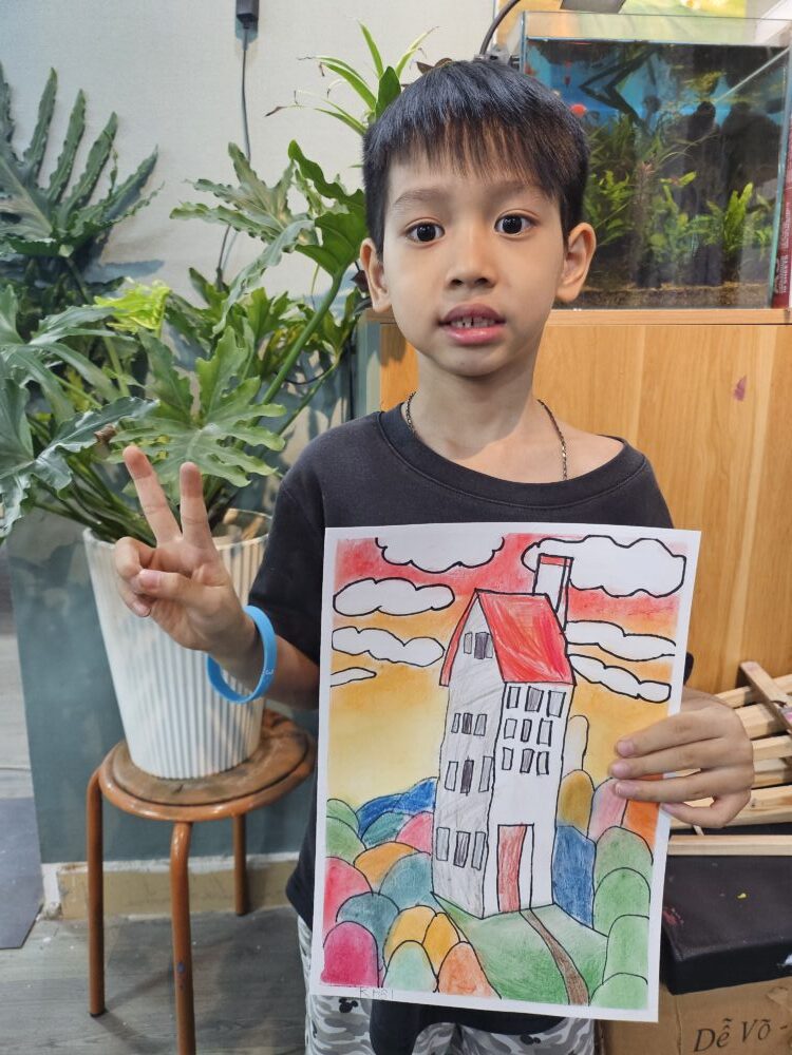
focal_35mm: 24
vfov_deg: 71.6
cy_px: 528
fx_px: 732
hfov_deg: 56.8
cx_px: 396
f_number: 1.8
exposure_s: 1/100
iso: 250
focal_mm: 5
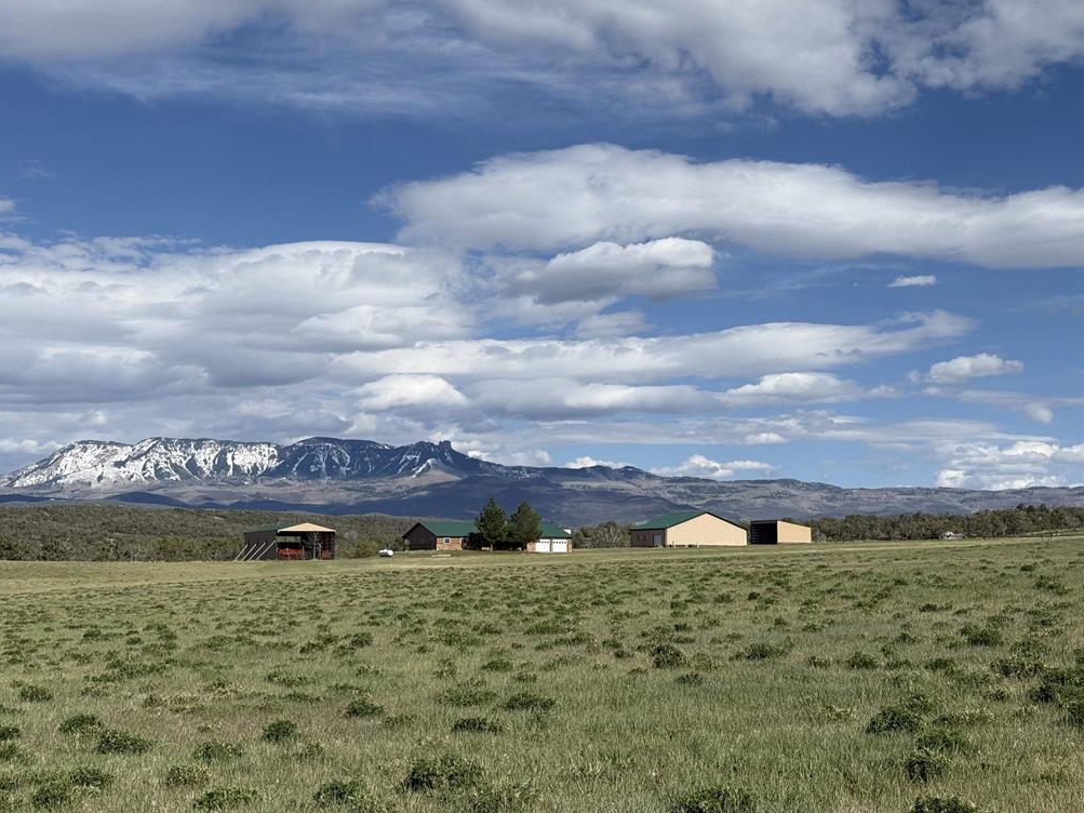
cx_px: 532
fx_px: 1534
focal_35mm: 49
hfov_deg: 38.9
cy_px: 411
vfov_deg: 29.7
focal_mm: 6.76
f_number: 1.78
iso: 64
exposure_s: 1/9901
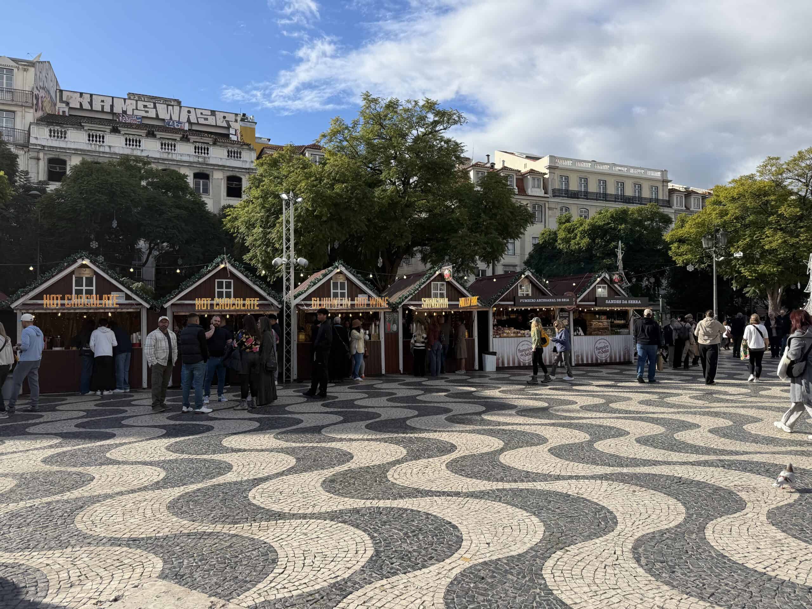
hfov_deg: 71.6
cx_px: 406
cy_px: 304
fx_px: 563
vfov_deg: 56.8
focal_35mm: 24
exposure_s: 1/3759
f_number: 1.78
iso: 80
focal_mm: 6.76
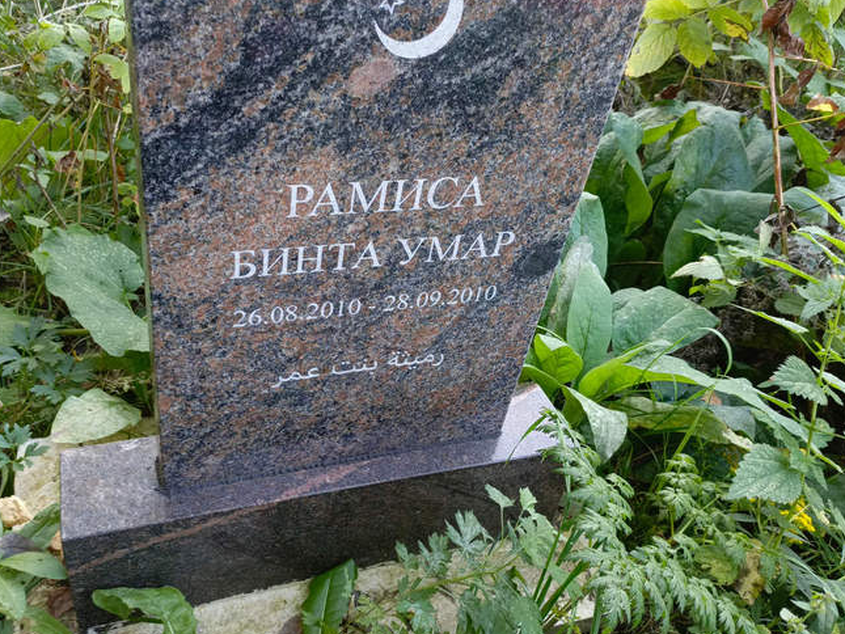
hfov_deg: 58.3
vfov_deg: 45.5
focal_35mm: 31
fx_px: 757
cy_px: 322
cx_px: 390
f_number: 1.69
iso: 302
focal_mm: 4.76
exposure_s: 1/60
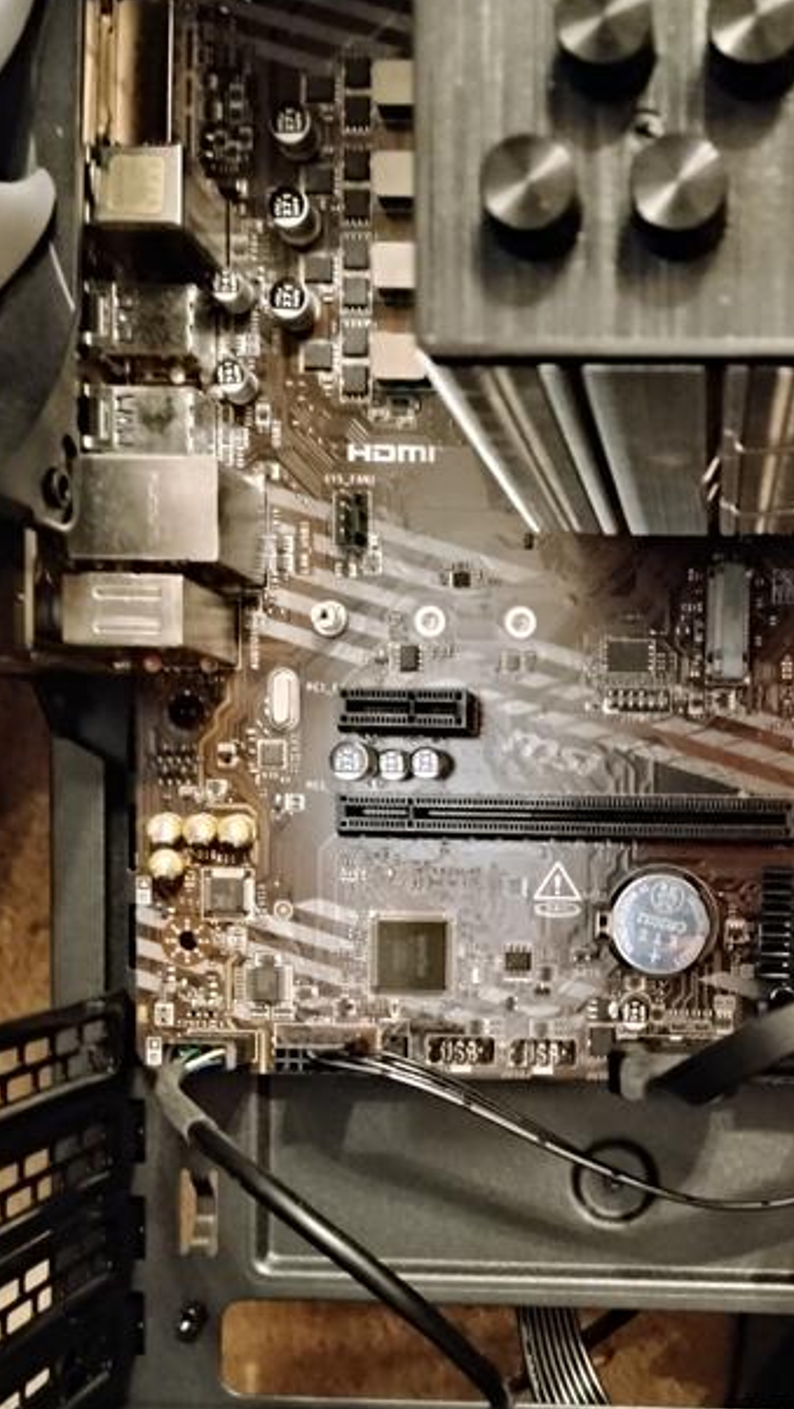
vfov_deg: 47.8
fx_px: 1571
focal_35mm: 42
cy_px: 906
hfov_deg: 27.6
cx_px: 677
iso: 4000
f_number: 1.8
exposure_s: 1/17
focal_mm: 4.22
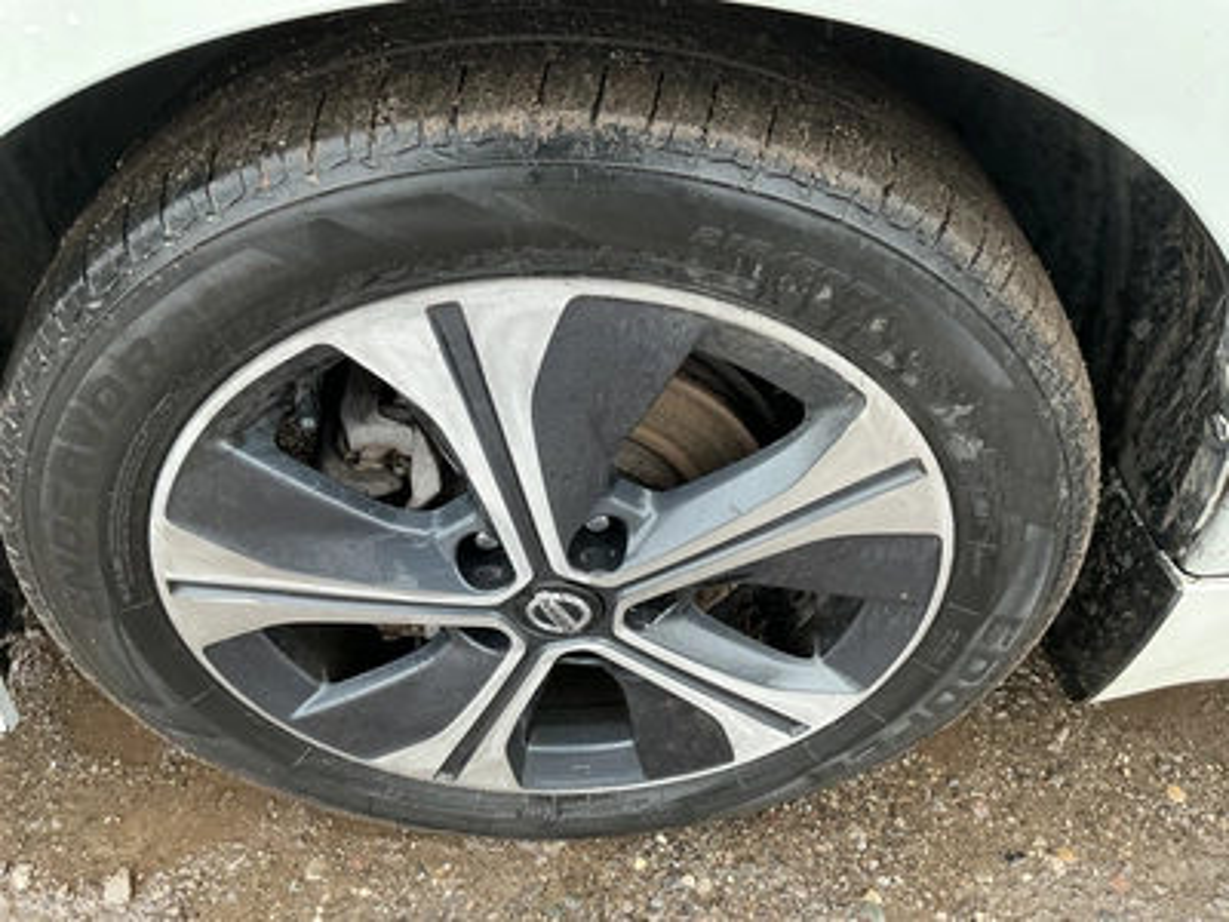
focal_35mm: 28
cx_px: 614
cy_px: 461
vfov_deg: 49.7
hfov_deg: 63.4
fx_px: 994
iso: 64
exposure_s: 1/83
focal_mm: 3
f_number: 1.8
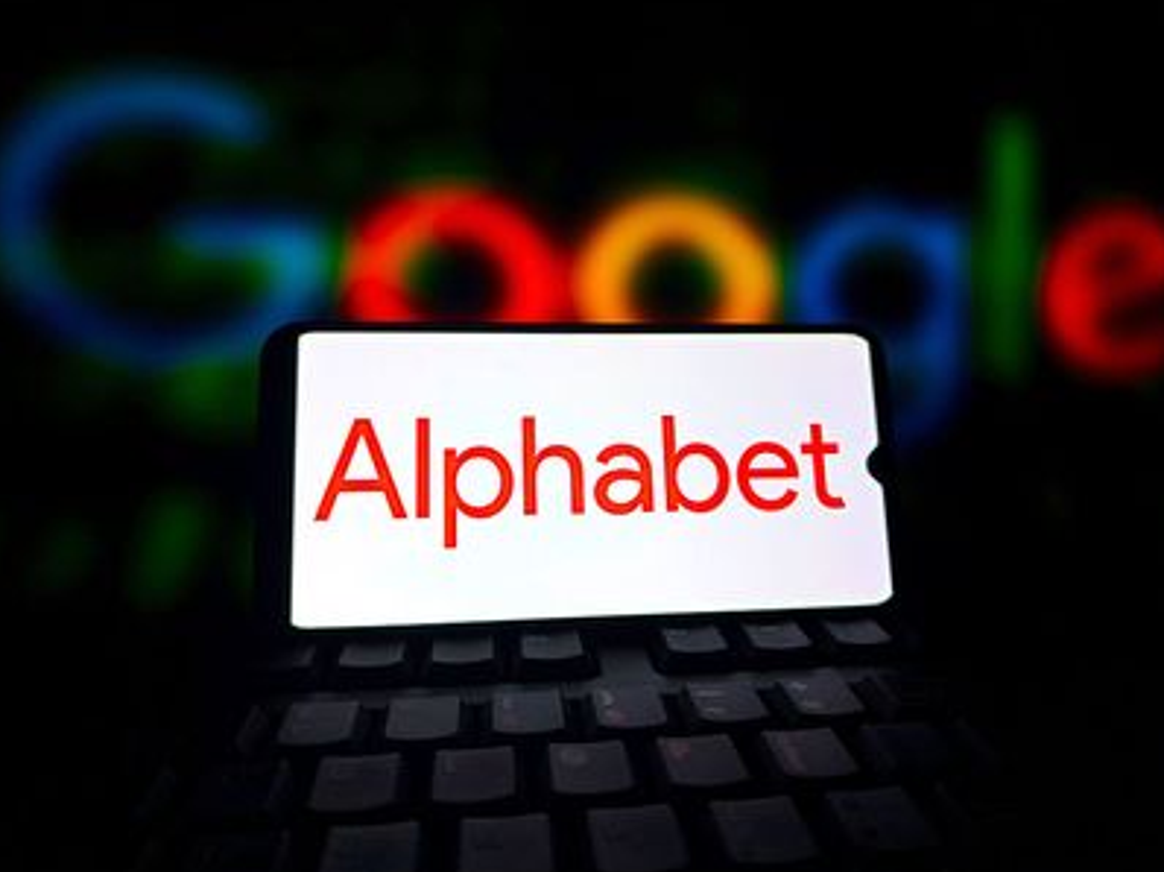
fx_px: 807
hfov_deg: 71.6
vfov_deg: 56.8
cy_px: 435
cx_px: 595
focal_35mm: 24
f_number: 1.88
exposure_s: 1/50
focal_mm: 5.59
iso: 820
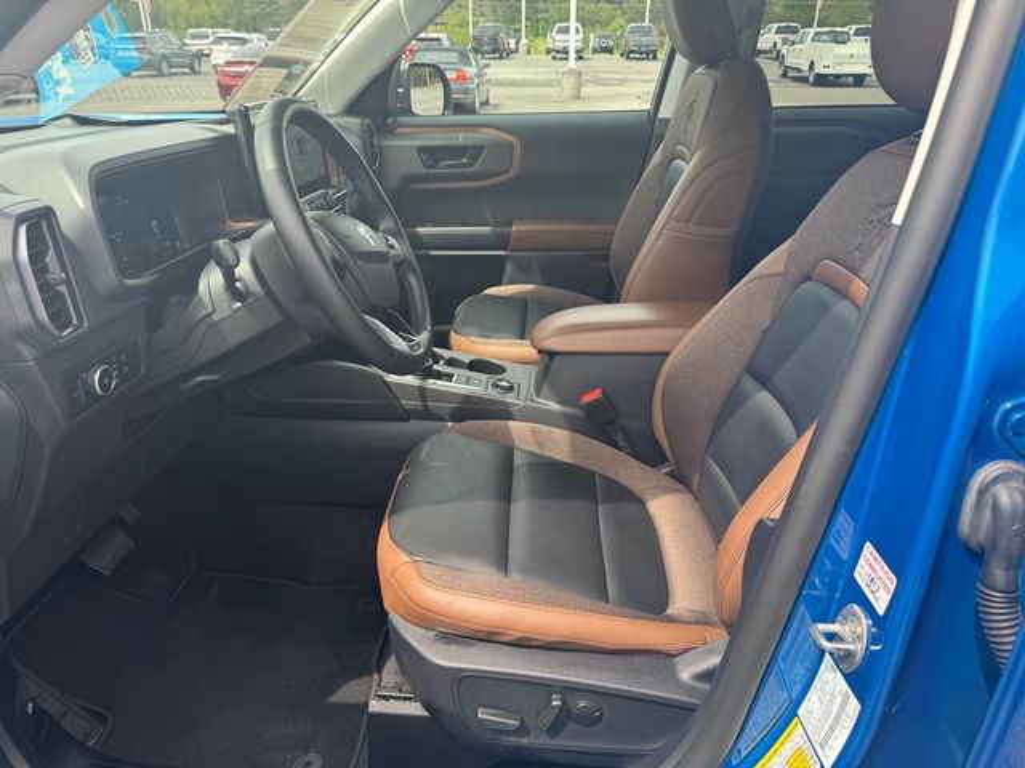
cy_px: 384
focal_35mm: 24
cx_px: 512
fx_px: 711
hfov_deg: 71.6
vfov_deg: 56.8
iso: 80
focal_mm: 6.76
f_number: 1.78
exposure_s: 1/457
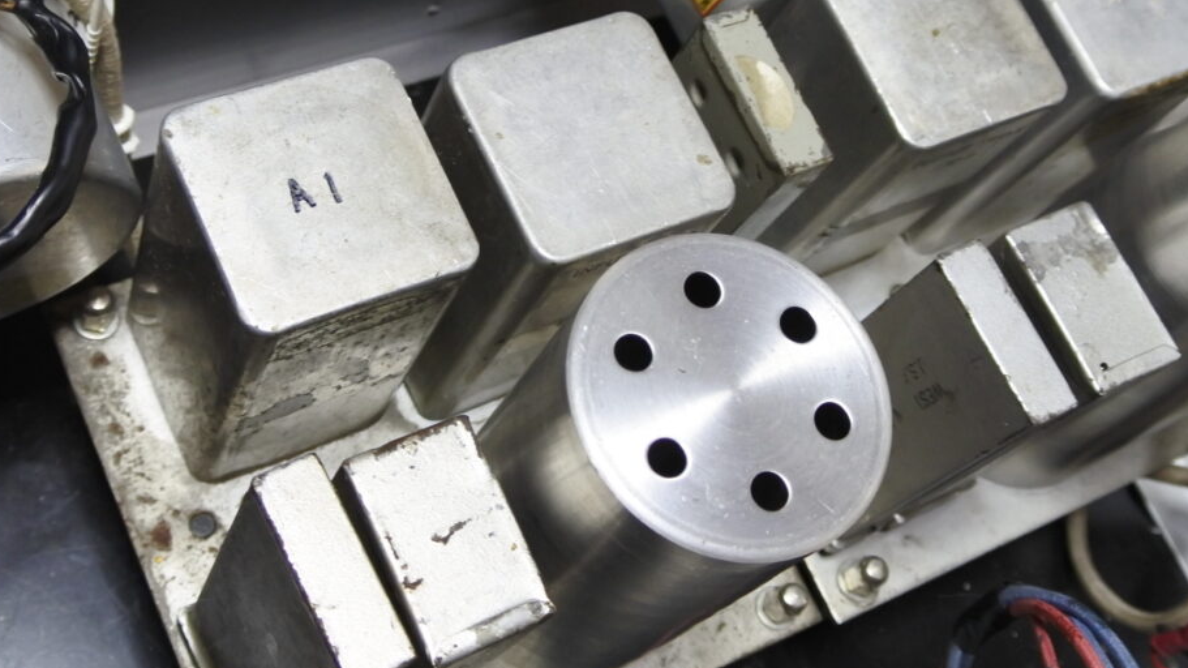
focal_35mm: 53
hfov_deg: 39.2
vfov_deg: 22.6
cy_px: 281
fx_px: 1669
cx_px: 546
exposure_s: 1/60
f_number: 3.5
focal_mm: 11.4
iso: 800
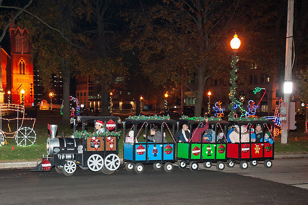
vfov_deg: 25.2
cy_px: 139
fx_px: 456
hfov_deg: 37.1
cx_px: 115
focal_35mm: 53
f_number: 3.2
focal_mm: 38
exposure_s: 1/160
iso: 3200
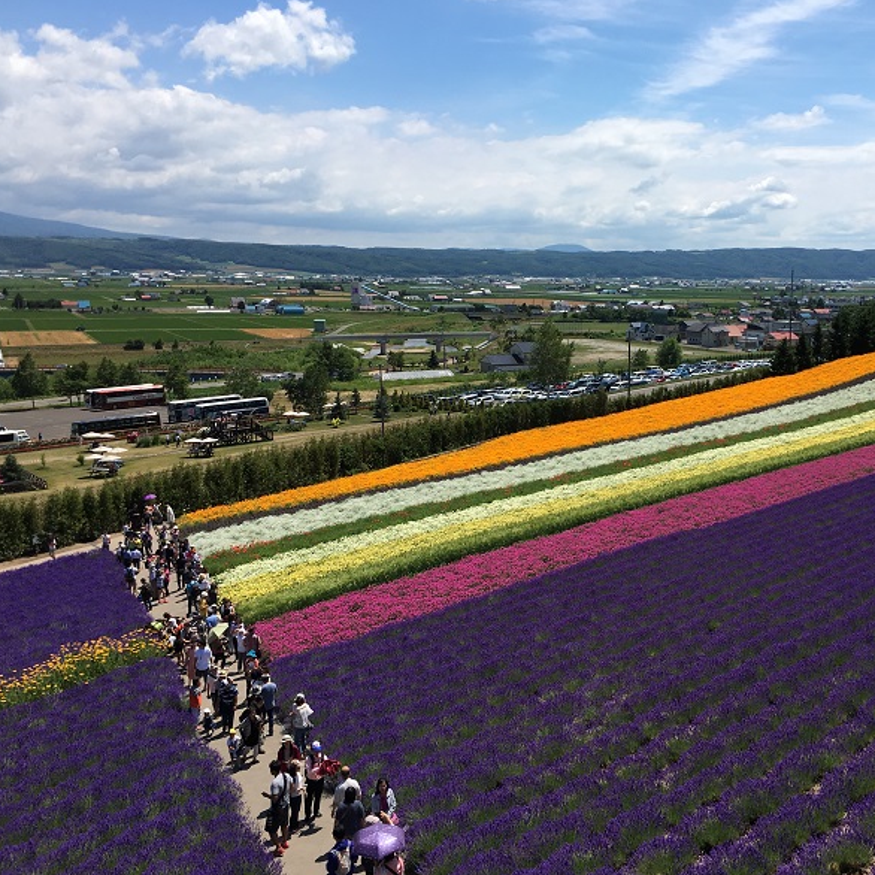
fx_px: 1001
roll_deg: +0.1
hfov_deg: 46.4
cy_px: 442
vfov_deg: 47.2
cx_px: 593
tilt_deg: -8.3
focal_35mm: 35
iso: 25
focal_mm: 4.15
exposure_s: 1/2198
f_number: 2.2
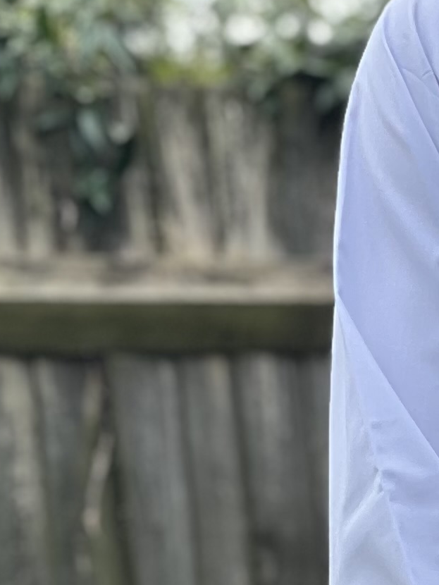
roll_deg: +1.2
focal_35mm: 374
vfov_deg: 5.3
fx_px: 6321
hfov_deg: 3.9
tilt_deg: +8.8
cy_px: -44
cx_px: 750
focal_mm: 9
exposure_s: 1/204
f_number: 2.8
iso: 25
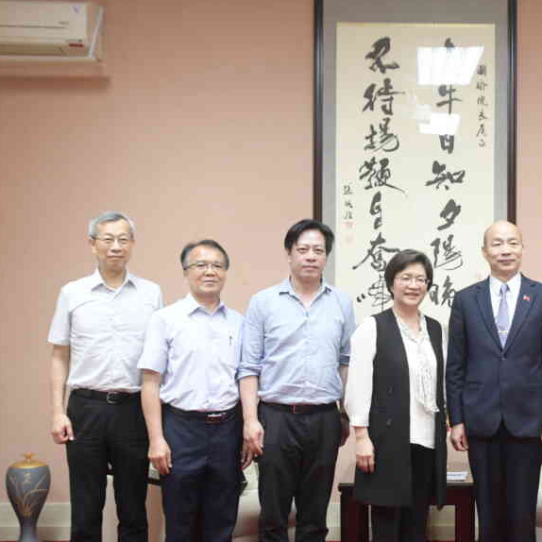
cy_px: 321
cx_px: 432
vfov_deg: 33.9
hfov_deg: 33.1
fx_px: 886
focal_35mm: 50
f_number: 5
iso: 2500
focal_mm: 22
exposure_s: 1/100
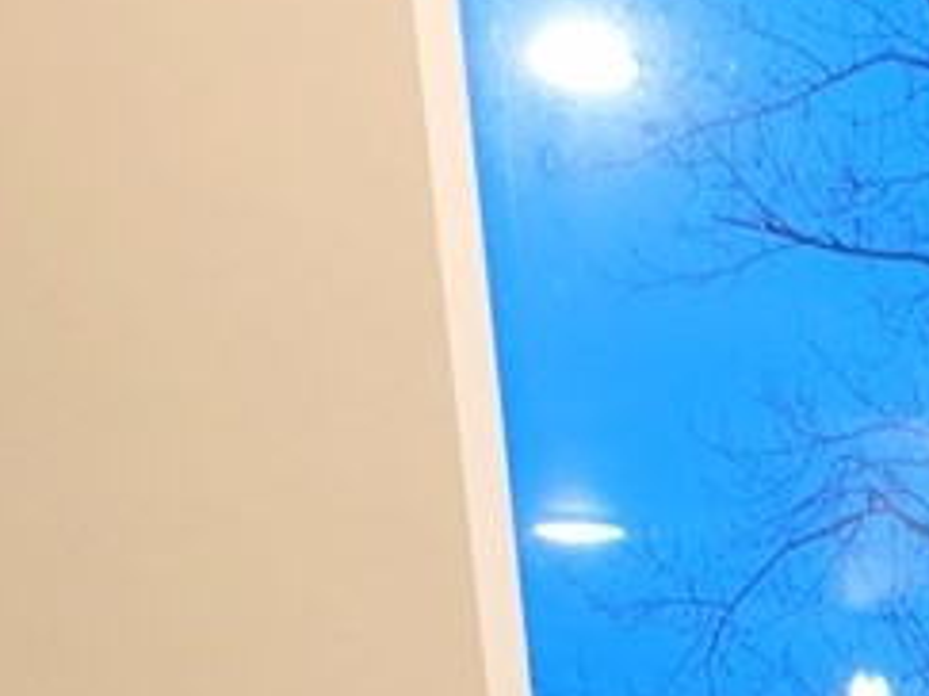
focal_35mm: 171
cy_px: 1809
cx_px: 2810
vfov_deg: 7.9
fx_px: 4587
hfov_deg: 9.2
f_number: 1.8
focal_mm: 5.4
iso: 250
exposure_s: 1/40
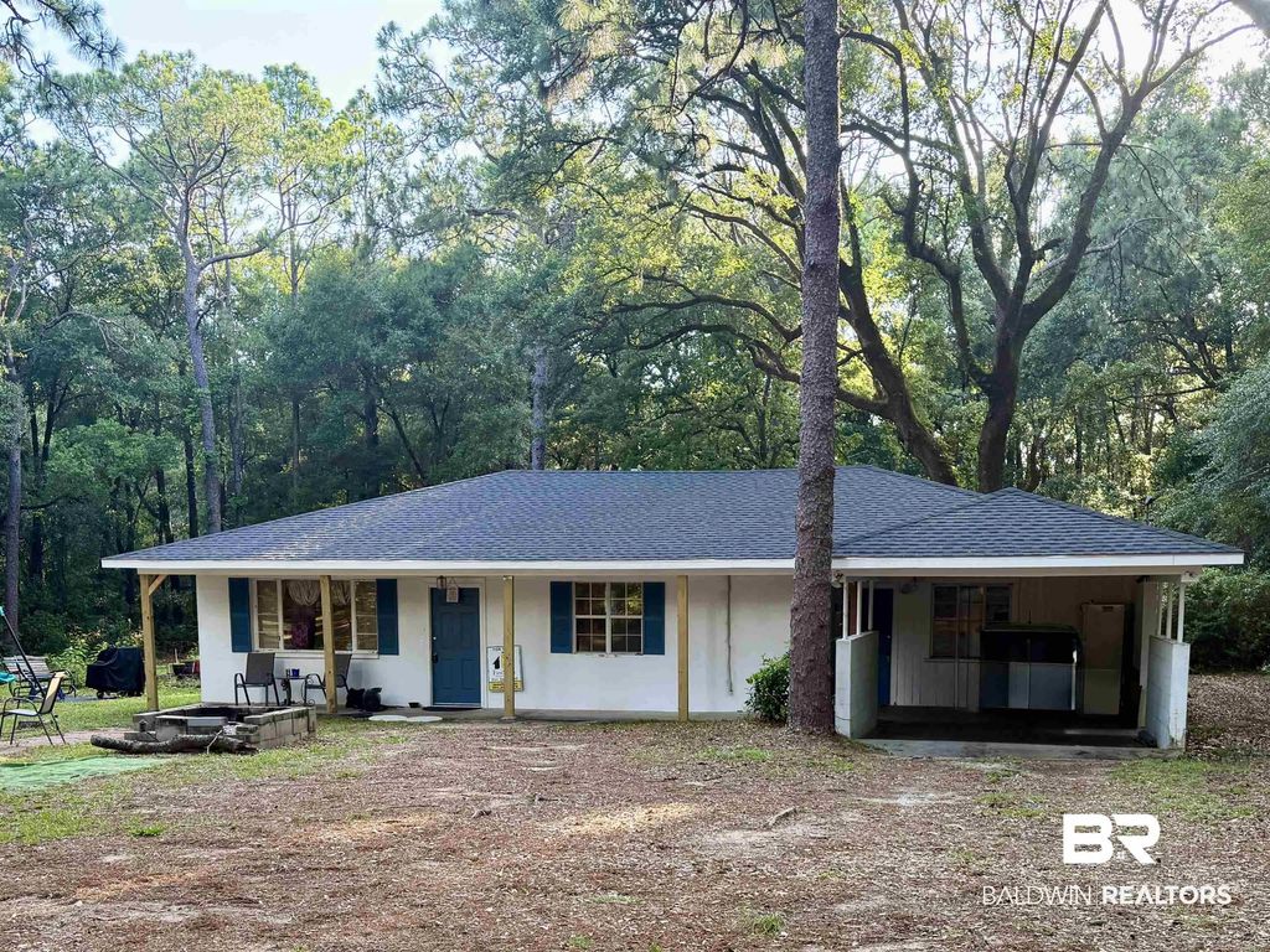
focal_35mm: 24
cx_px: 635
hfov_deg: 71.6
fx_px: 881
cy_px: 476
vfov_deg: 56.8
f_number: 1.78
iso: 80
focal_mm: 6.76
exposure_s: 1/180
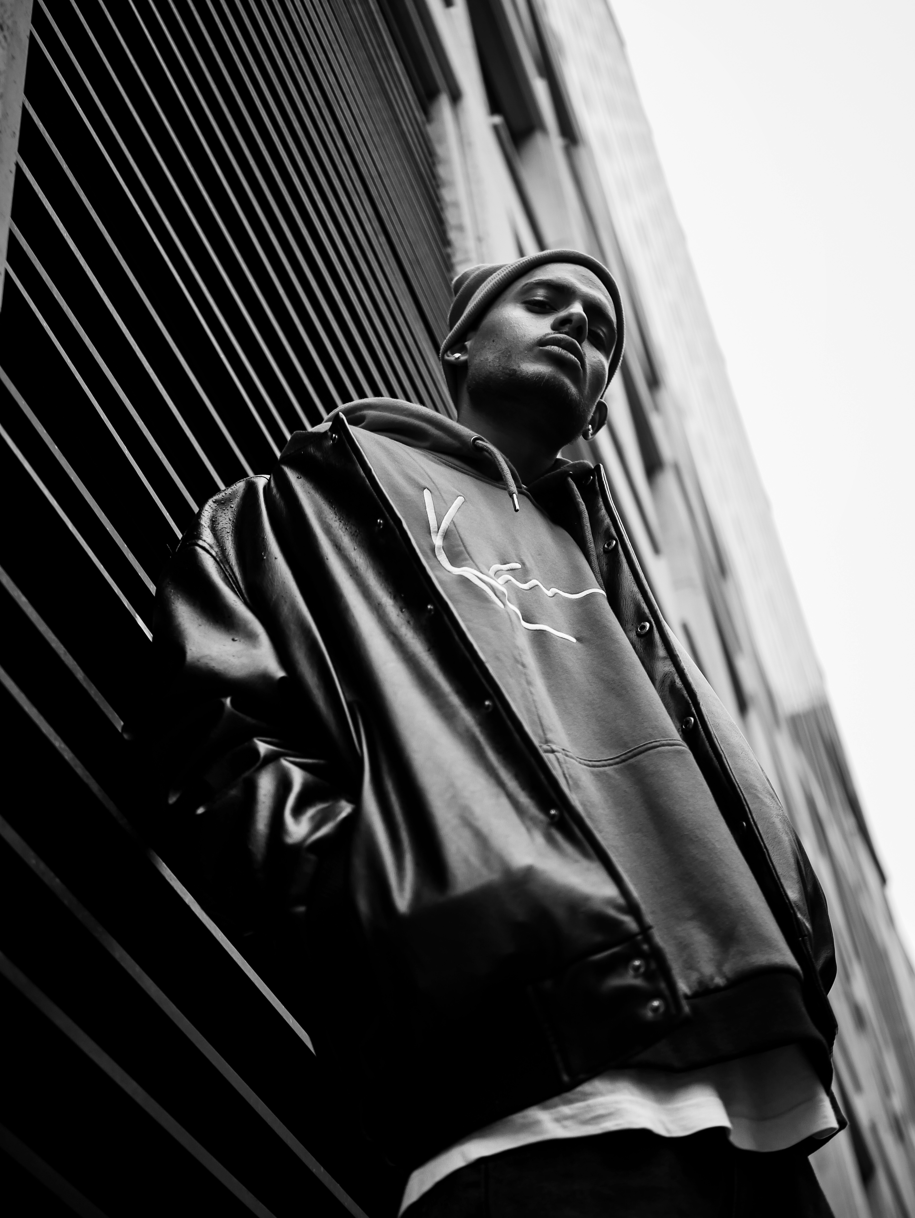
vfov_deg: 38.2
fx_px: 1761
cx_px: 458
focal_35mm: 50
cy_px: 609
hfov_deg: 29.1
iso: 200
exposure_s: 1/200
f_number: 1.7
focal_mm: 25
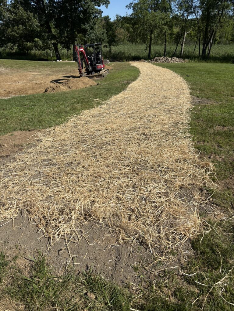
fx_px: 234
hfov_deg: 53.1
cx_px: 117
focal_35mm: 26
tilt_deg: -26.0
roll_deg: +0.7
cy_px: 156
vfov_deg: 67.3
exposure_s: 1/6329
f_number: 1.6
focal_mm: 5.96
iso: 50
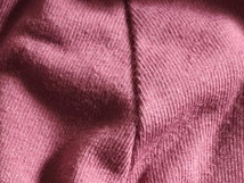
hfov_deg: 14.8
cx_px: 120
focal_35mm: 133
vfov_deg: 10.9
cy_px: 226
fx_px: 939
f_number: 1.6
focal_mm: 6.57
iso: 1250
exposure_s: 1/25
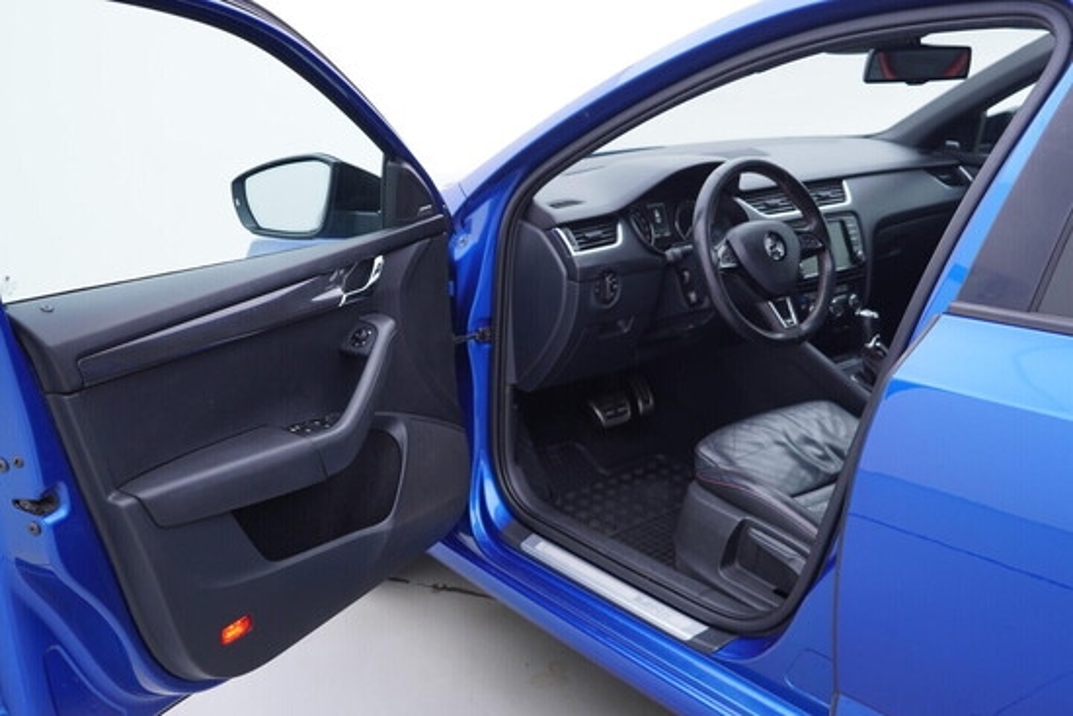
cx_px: 536
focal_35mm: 36
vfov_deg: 36.9
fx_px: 1073
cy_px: 358
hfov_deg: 53.1
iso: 125
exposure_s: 1/40
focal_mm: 24
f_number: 3.2
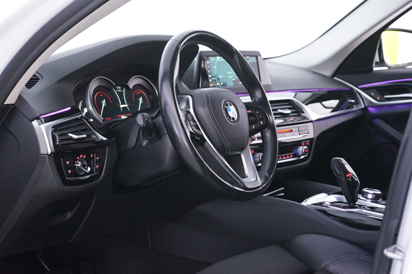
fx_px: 766
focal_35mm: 67
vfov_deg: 20.3
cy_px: 137
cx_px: 206
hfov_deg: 30.1
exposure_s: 1/10
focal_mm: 67
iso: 4000
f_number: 6.3
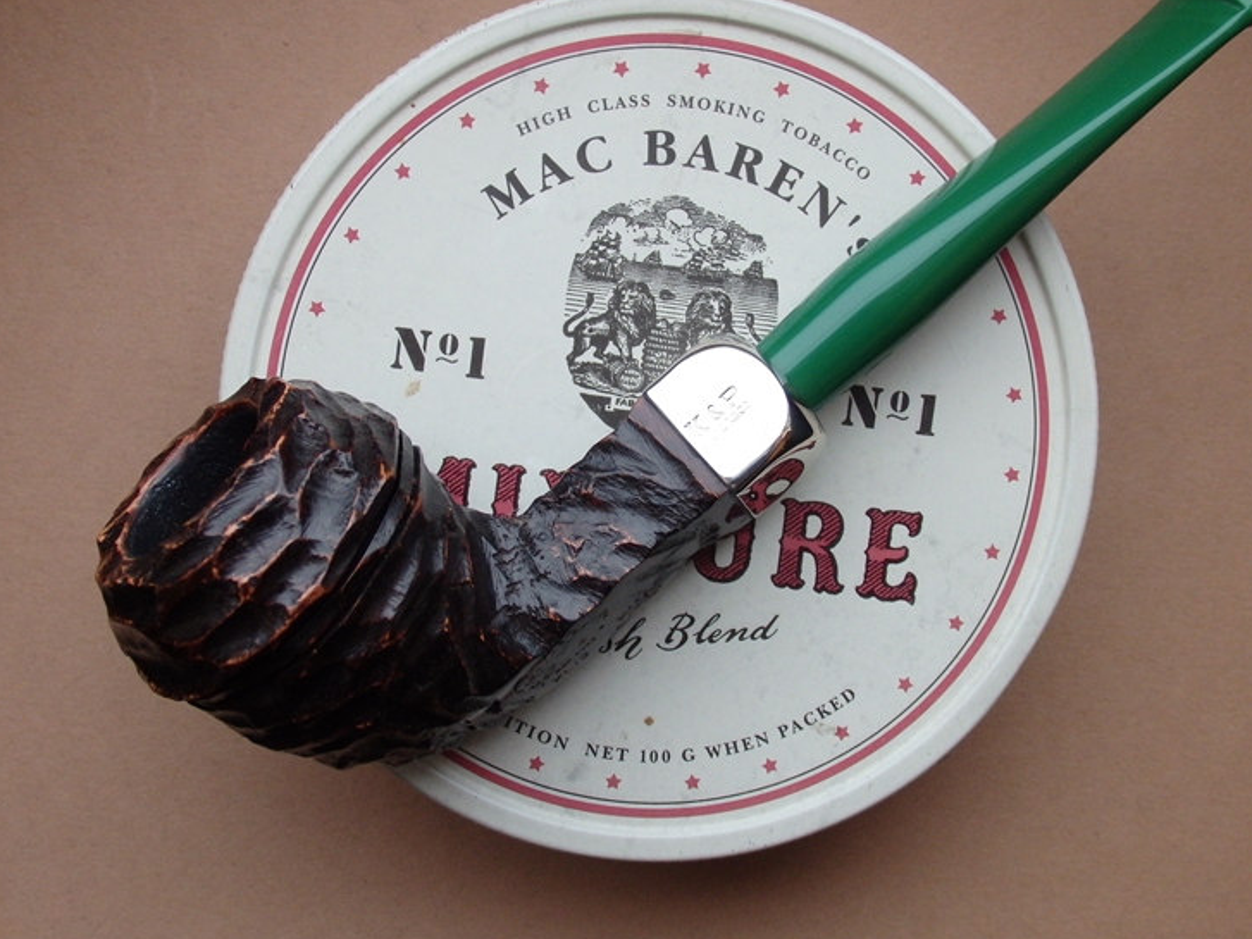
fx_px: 1591
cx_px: 642
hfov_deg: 42.9
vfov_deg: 32.8
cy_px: 429
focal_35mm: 44
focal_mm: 7.3
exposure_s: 1/40
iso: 400
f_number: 3.7
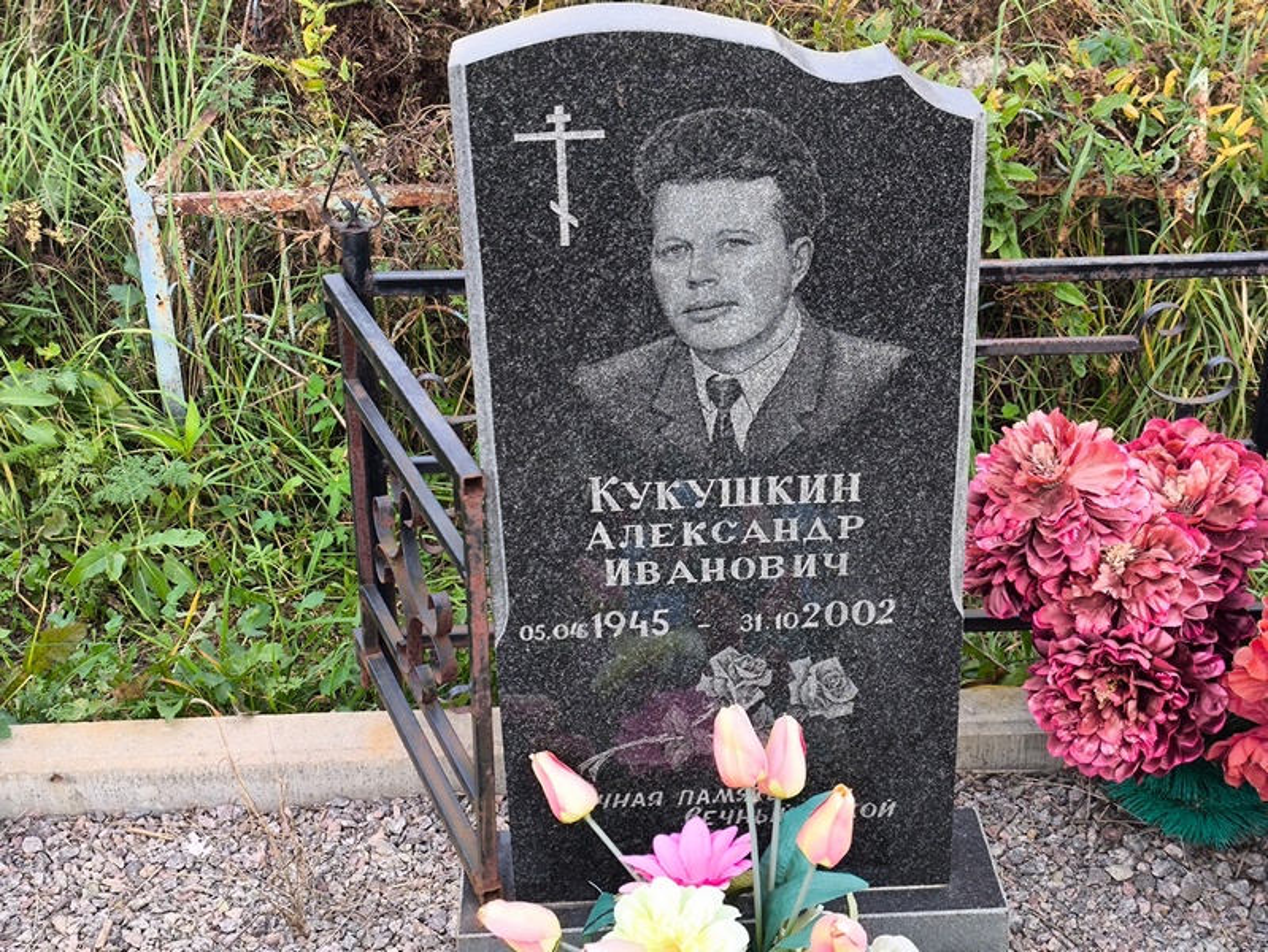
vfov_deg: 29.1
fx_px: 1832
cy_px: 476
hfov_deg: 38.2
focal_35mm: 50
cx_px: 634
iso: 64
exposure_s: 1/120
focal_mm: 4.71
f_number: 1.7
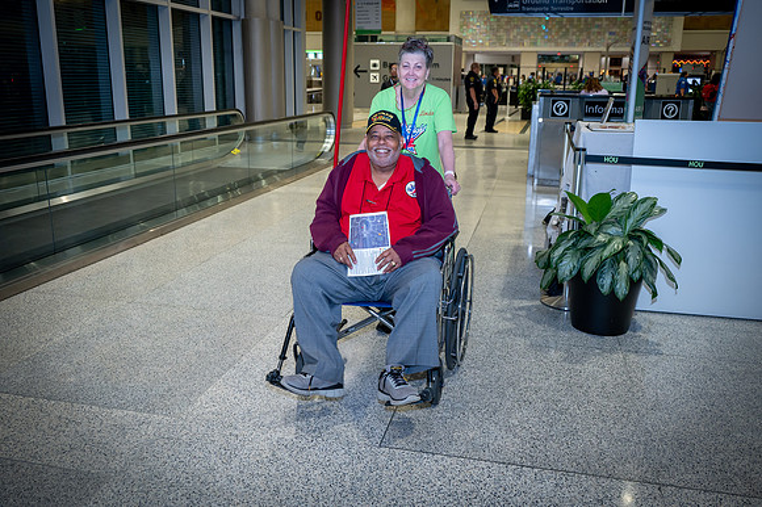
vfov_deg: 41.1
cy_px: 254
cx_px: 381
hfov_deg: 58.7
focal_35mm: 32
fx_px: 677
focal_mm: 32
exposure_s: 1/100
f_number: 5
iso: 1600
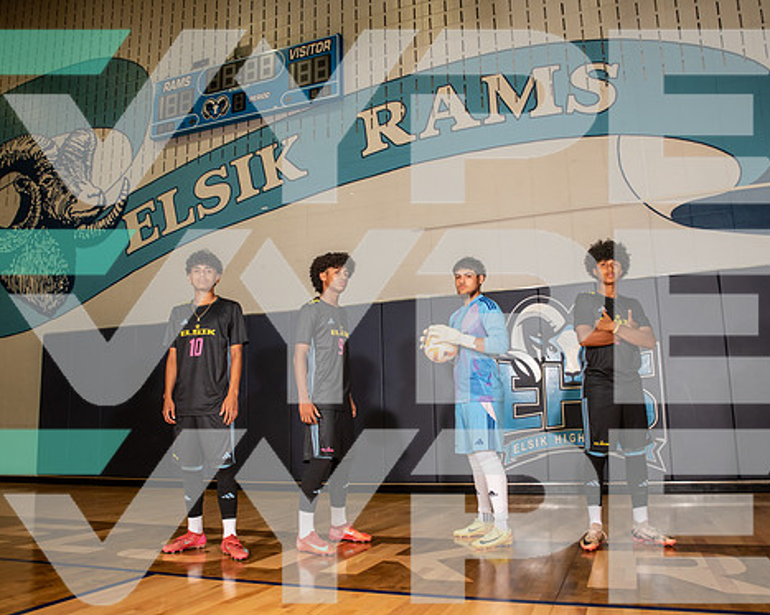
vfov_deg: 51.5
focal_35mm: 28
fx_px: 638
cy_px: 317
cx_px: 384
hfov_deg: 62.2
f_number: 6.3
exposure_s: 1/320
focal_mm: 24
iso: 800
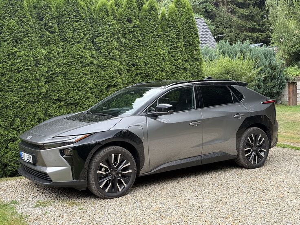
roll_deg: +1.0
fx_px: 416
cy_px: 112
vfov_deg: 30.3
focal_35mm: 48
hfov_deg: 39.7
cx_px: 150
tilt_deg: -1.8
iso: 100
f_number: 1.78
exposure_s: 1/641
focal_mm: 6.76
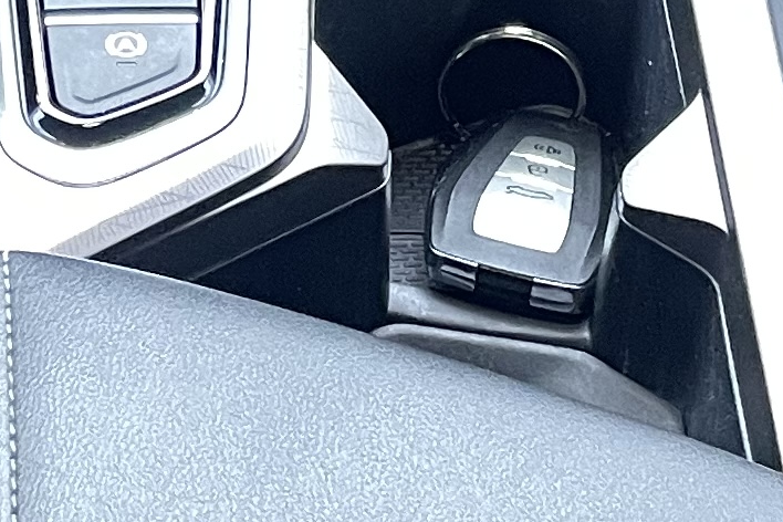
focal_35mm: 154
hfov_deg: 13.2
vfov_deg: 8.3
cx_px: 116
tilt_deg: -35.3
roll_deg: -1.2
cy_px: -668
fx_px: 3349
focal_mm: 4.2
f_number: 1.6
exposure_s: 1/50
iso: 250
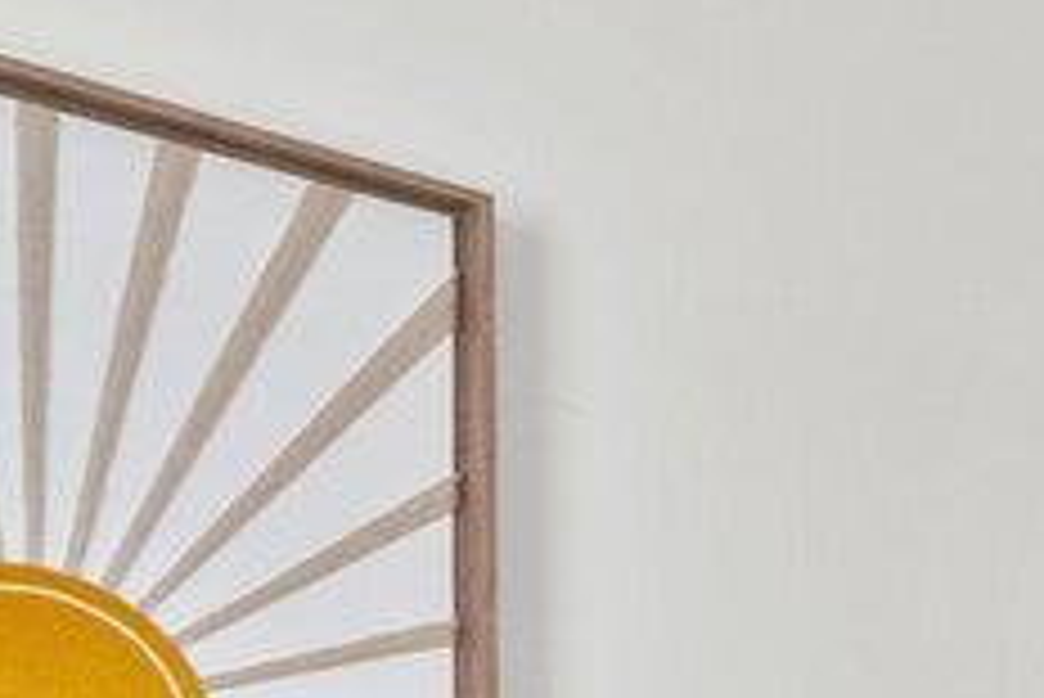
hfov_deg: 11.5
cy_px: 1396
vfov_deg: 11.6
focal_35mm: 106
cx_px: 3085
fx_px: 3076
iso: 800
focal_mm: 16
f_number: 16
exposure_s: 1/8
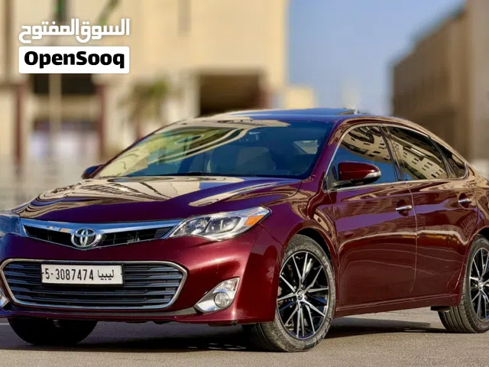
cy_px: 184
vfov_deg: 12.3
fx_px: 1695
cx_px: 244
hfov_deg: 16.4
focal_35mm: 120
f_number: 2.8
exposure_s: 1/1866
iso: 50
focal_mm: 15.66
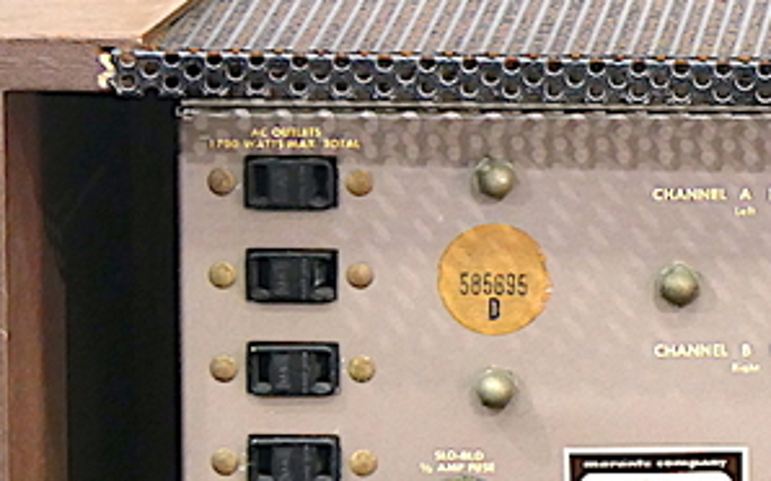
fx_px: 10250
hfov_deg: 4.3
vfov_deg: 2.7
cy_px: 303
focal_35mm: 488
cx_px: 1043
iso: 200
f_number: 6.3
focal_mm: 25.6
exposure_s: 1/2.5
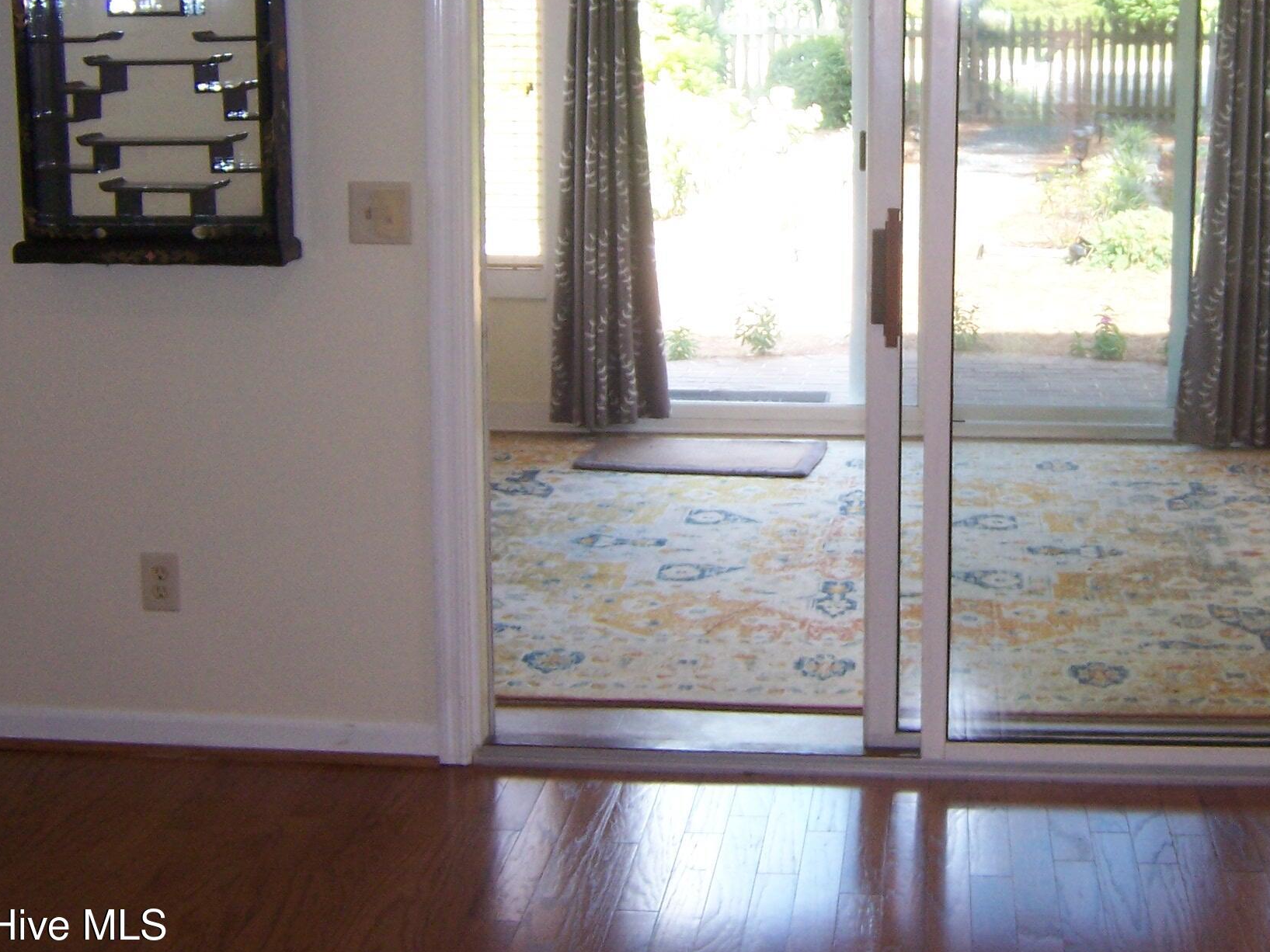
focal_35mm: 52
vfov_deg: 27.7
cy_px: 243
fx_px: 1908
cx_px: 847
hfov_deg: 36.4
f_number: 2.8
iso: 140
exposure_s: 1/60
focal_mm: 5.5
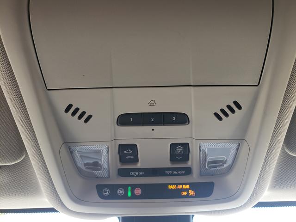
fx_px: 222
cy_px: 111
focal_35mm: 26
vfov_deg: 53.1
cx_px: 148
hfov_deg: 67.3
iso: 100
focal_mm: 4.3
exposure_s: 1/60
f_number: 2.4
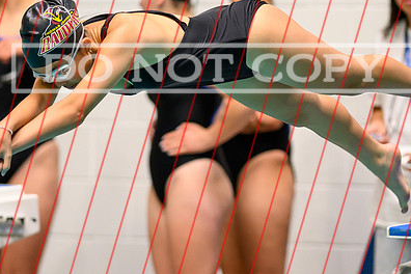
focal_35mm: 648
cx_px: 253
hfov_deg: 3.2
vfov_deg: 2.1
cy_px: 121
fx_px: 7397
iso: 2500
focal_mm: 300
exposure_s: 1/800
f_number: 2.8
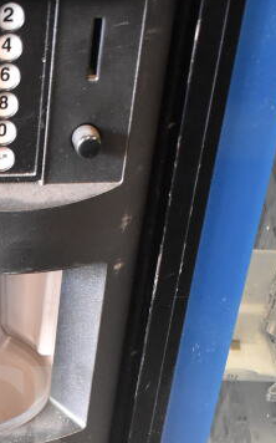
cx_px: -47
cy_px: 464
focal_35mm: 90
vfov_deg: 22.0
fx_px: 1089
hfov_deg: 14.1
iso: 2800
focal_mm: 23
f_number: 3.8
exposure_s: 1/40
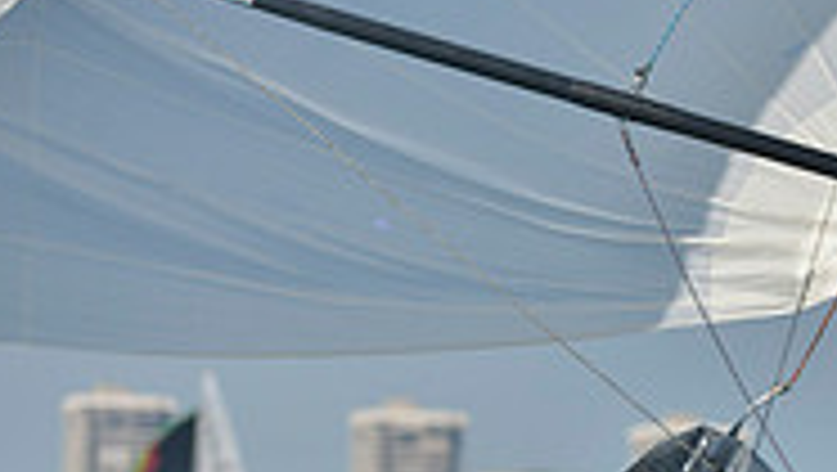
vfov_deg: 1.8
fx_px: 15238
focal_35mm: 686
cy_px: 555
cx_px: 1206
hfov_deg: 3.1
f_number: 5
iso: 200
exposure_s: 1/2000
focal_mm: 210
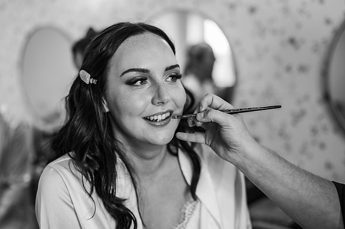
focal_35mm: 50
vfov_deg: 27.0
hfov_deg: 39.6
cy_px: 114
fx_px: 479
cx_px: 172
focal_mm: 50
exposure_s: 1/250
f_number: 2
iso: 280
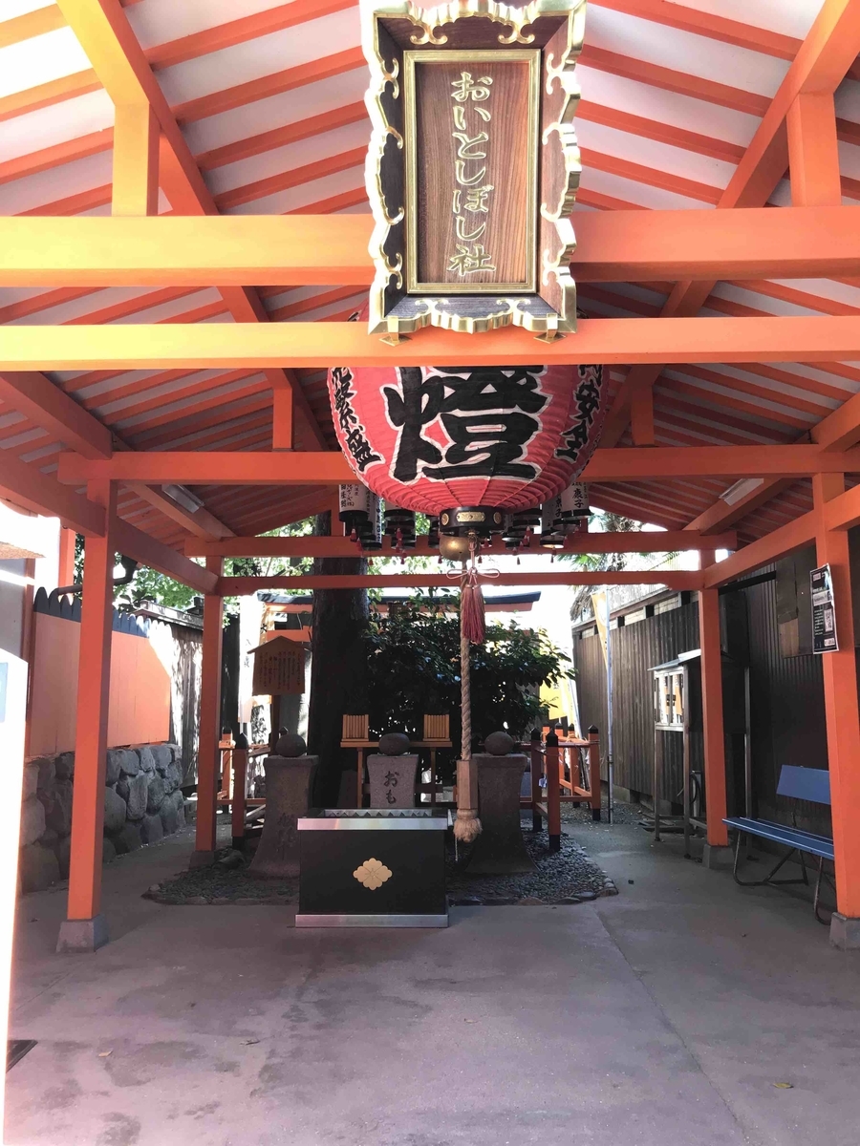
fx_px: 928
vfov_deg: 63.4
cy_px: 573
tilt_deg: +8.4
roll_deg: +1.6
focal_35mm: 28
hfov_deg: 49.7
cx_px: 430
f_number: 1.8
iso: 40
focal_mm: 3.99
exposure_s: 1/120
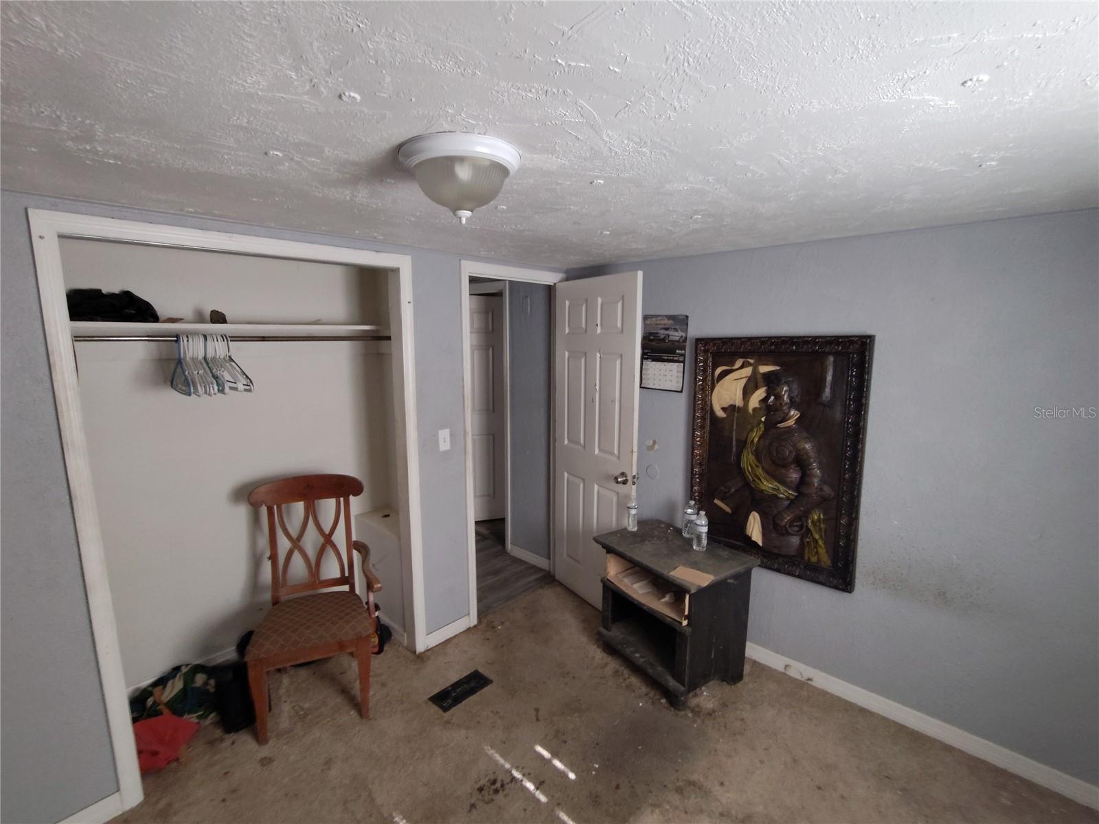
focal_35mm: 16
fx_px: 508
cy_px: 412
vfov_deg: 78.1
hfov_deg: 94.5
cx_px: 550
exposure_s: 1/40
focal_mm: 1.66
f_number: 2.2
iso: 303
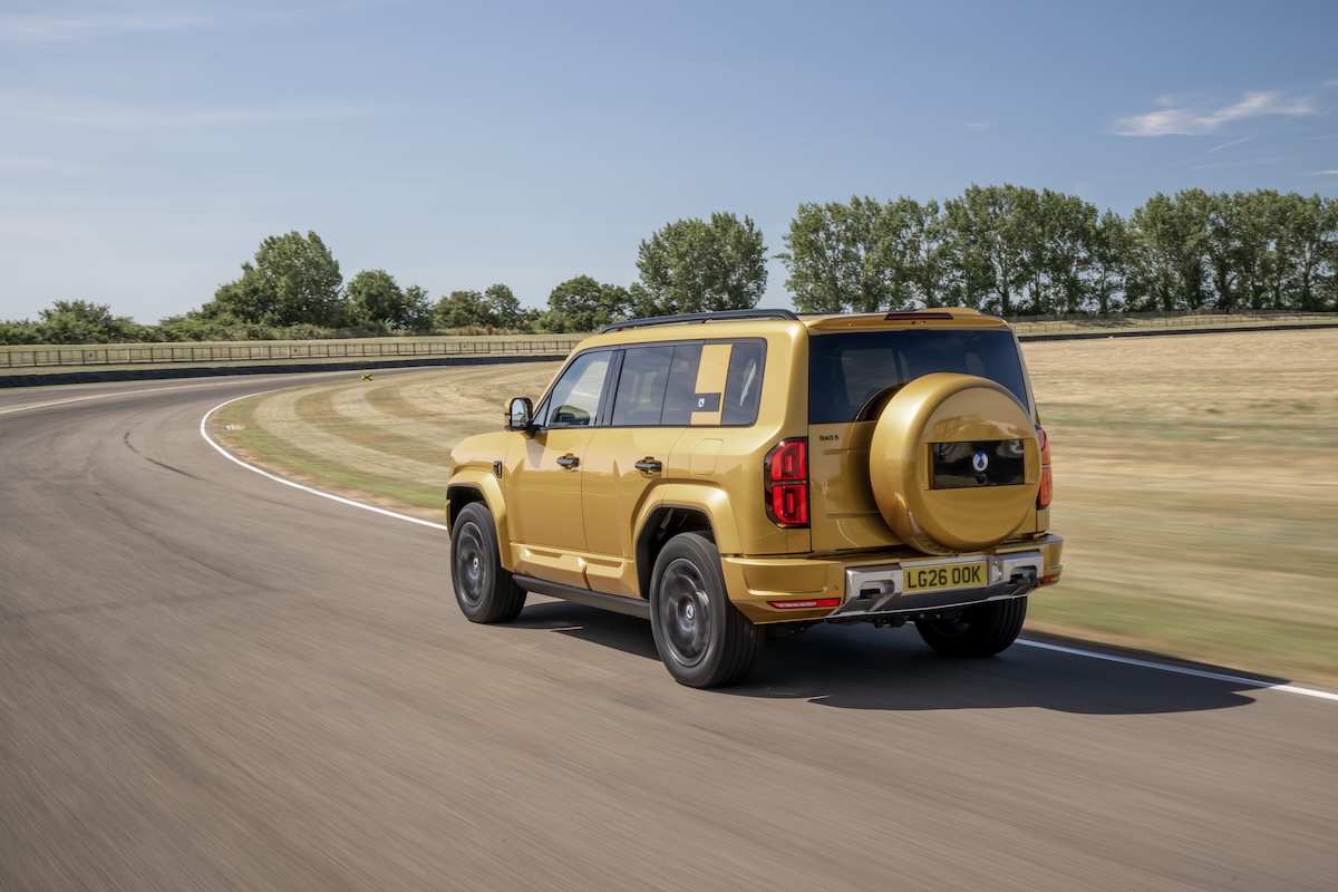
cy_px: 446
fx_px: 1710
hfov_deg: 42.7
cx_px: 669
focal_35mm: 46
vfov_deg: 29.2
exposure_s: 1/30
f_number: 18
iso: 125
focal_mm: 46
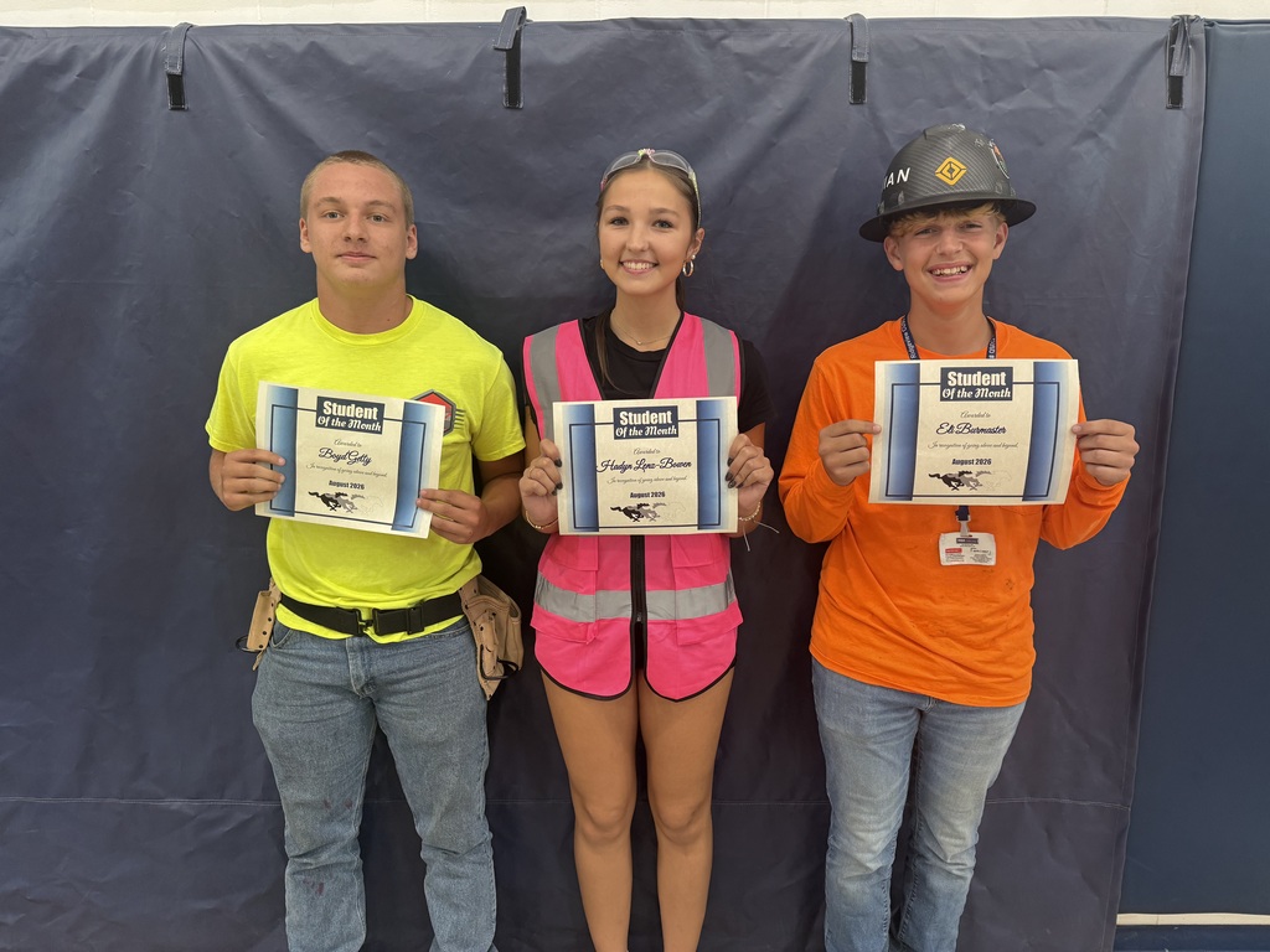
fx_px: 881
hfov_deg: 71.6
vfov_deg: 56.8
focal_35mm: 24
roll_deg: +0.8
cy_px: 476
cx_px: 635
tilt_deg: -11.8
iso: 200
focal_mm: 6.76
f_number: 1.78
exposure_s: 1/82
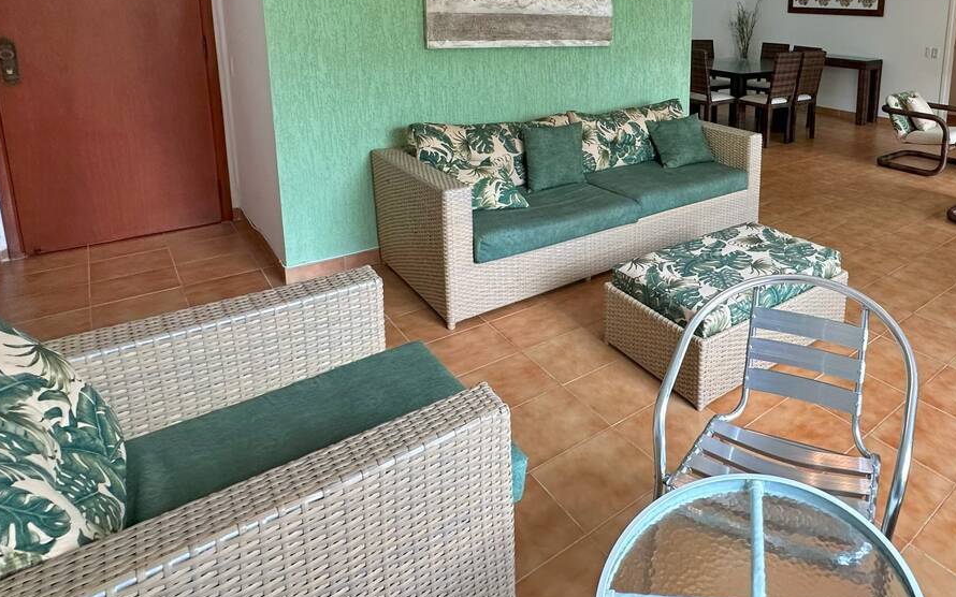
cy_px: 117
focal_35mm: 24
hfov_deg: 70.1
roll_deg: -2.4
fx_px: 625
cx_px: 711
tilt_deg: -10.1
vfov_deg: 48.1
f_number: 2.2
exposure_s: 1/120
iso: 200
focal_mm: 2.22
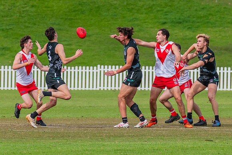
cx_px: 166
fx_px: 4372
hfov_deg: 3.0
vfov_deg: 2.0
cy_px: 69
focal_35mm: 678
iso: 800
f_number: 8
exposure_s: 1/1600
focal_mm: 420
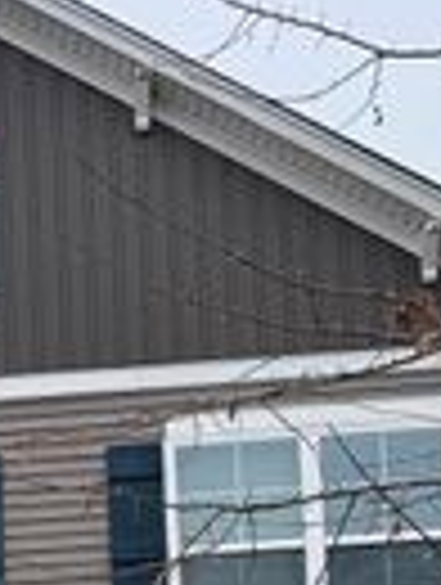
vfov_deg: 14.5
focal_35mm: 123
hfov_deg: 11.4
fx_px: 2083
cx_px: -310
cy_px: 979
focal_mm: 6.76
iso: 80
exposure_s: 1/1156
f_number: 1.78
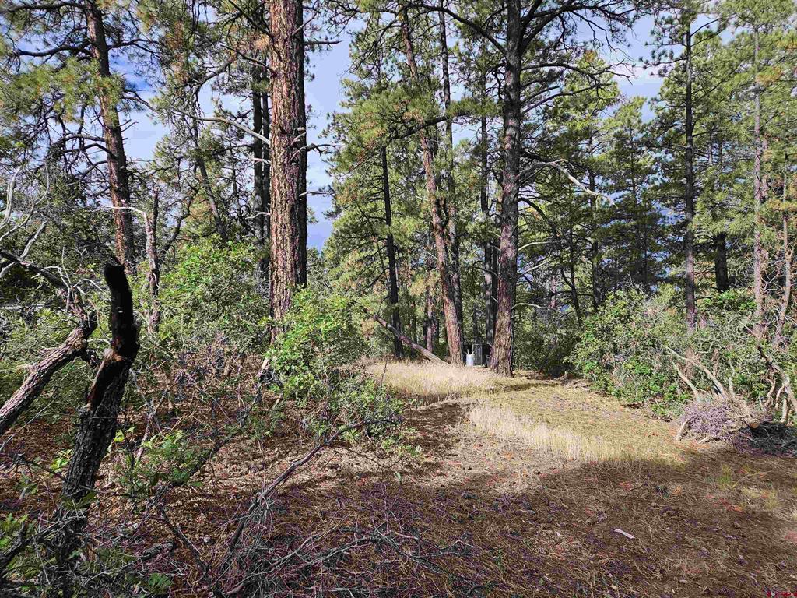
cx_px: 398
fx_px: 530
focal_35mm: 23
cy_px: 299
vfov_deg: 58.9
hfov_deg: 73.9
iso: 25
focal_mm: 5.4
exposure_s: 1/960
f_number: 1.8
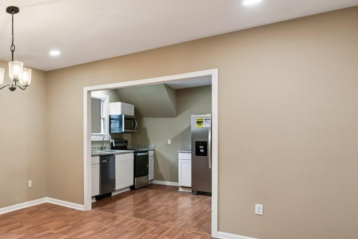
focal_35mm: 28
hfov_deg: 54.7
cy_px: 138
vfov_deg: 46.3
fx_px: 278
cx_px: 21
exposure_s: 1/10
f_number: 8
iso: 200
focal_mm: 14
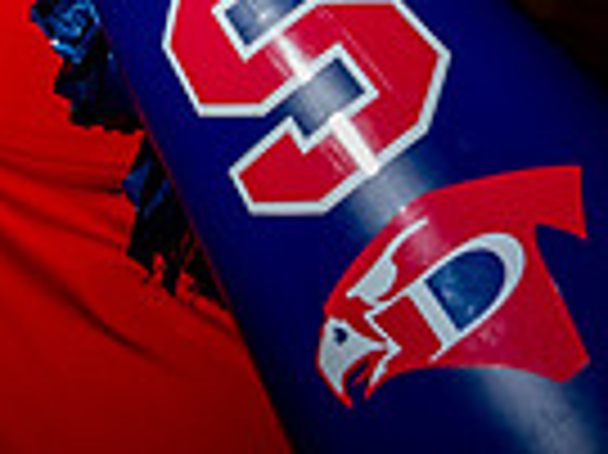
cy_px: -548
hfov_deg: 24.4
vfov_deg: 14.5
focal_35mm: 77
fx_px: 1351
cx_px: 25
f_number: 5.6
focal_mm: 24
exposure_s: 1/200
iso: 160
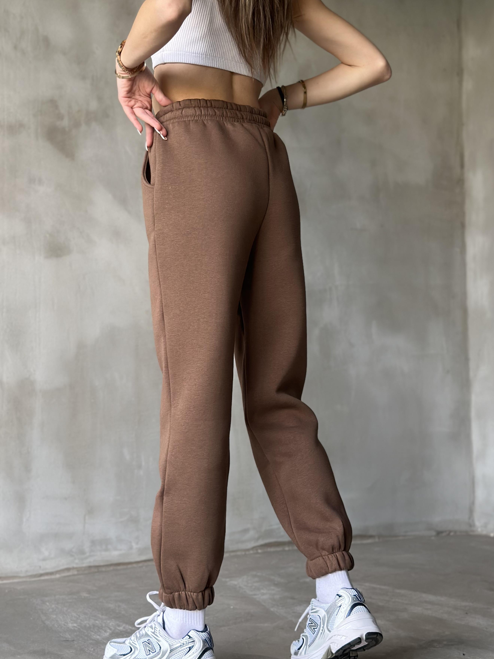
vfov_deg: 34.9
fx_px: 1047
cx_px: 250
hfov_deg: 26.6
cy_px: 320
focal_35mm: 55
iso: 160
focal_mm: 6.86
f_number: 1.78
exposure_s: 1/60
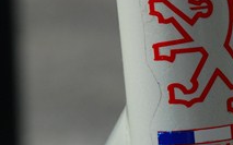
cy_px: 112
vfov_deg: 2.6
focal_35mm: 507
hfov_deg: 4.1
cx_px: 210
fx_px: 3216
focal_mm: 105
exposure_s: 1/500
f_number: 8
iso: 320
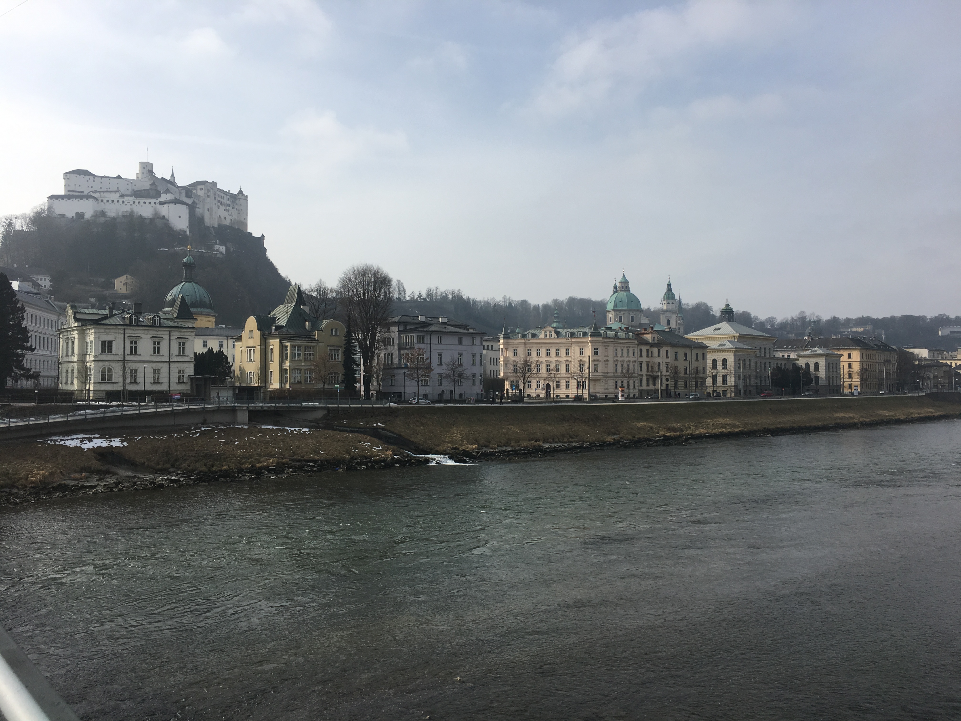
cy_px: 360
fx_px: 805
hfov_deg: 61.7
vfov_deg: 48.2
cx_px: 480
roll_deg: +1.1
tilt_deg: +3.0
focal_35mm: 29
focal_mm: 4.15
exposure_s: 1/2079
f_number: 2.2
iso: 25
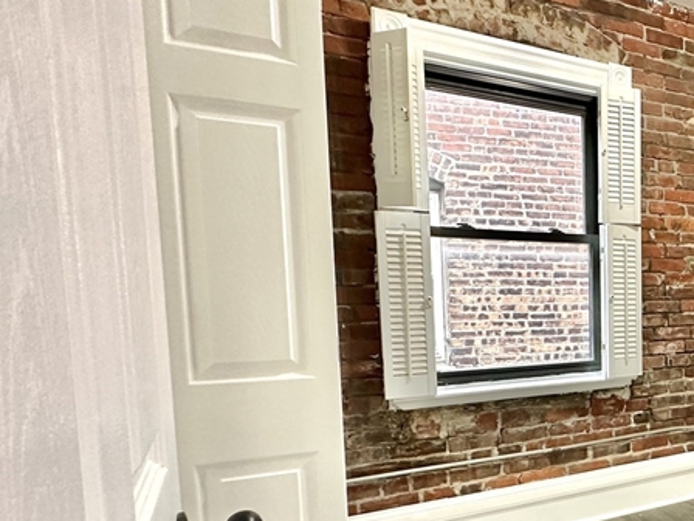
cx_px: 761
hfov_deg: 43.9
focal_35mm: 32
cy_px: 343
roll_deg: -0.5
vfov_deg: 43.6
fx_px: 642
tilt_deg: -5.4
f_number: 2.2
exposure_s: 1/60
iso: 320
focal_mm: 2.22
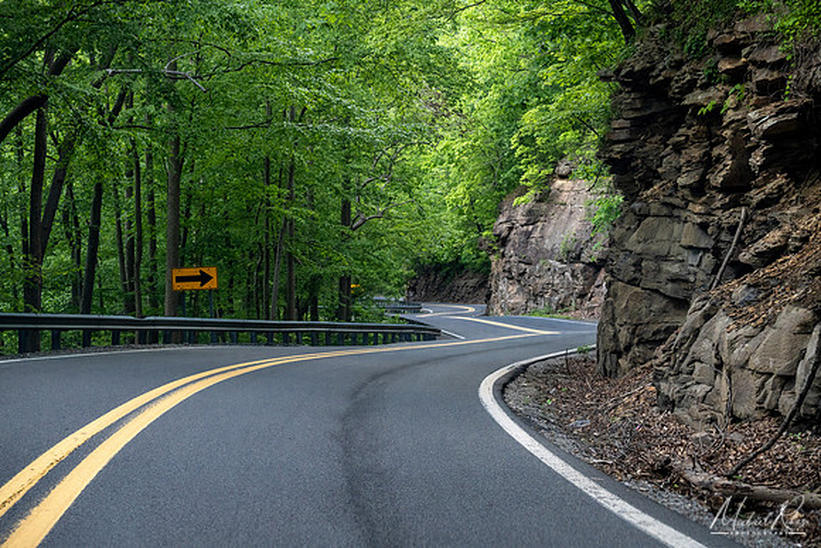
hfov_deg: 23.4
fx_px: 1984
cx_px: 410
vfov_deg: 15.7
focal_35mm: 87
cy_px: 274
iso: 400
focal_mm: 58
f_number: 5.6
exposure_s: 1/400
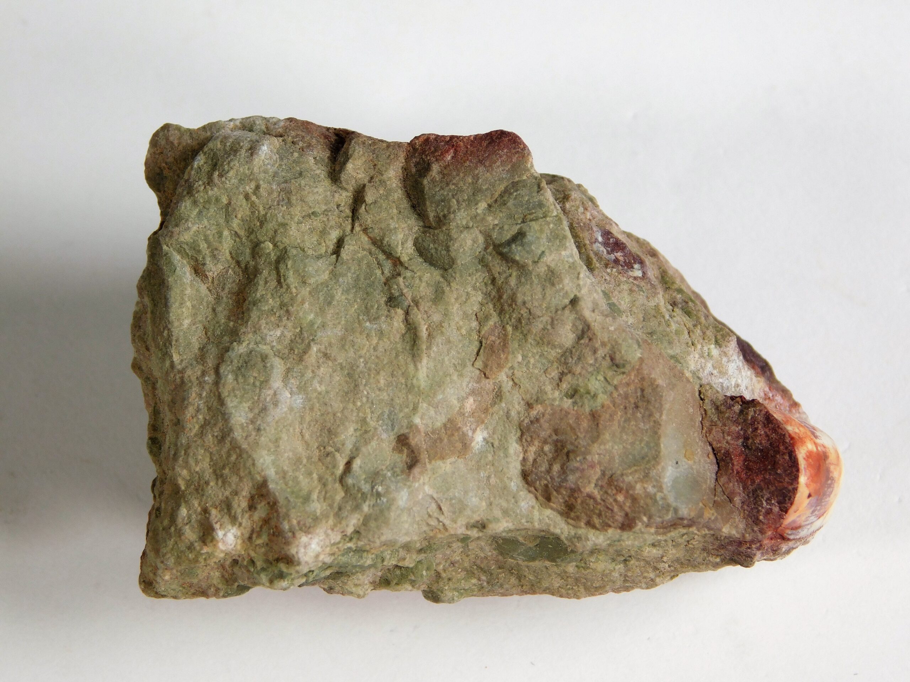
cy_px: 341
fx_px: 4469
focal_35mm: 170
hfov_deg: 11.6
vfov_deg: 8.7
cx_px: 455
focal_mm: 30.1
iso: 125
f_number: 5.3
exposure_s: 1/160
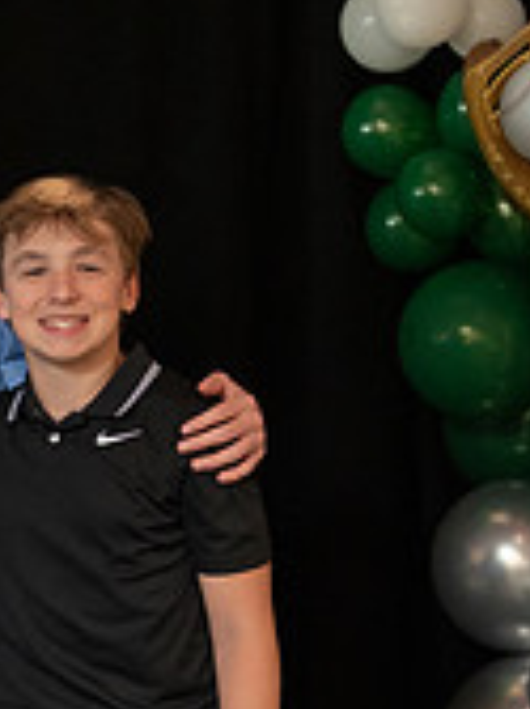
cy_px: 700
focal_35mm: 195
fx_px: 3986
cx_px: -130
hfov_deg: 7.5
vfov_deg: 10.1
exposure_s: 1/320
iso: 1600
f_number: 1.2
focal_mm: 50
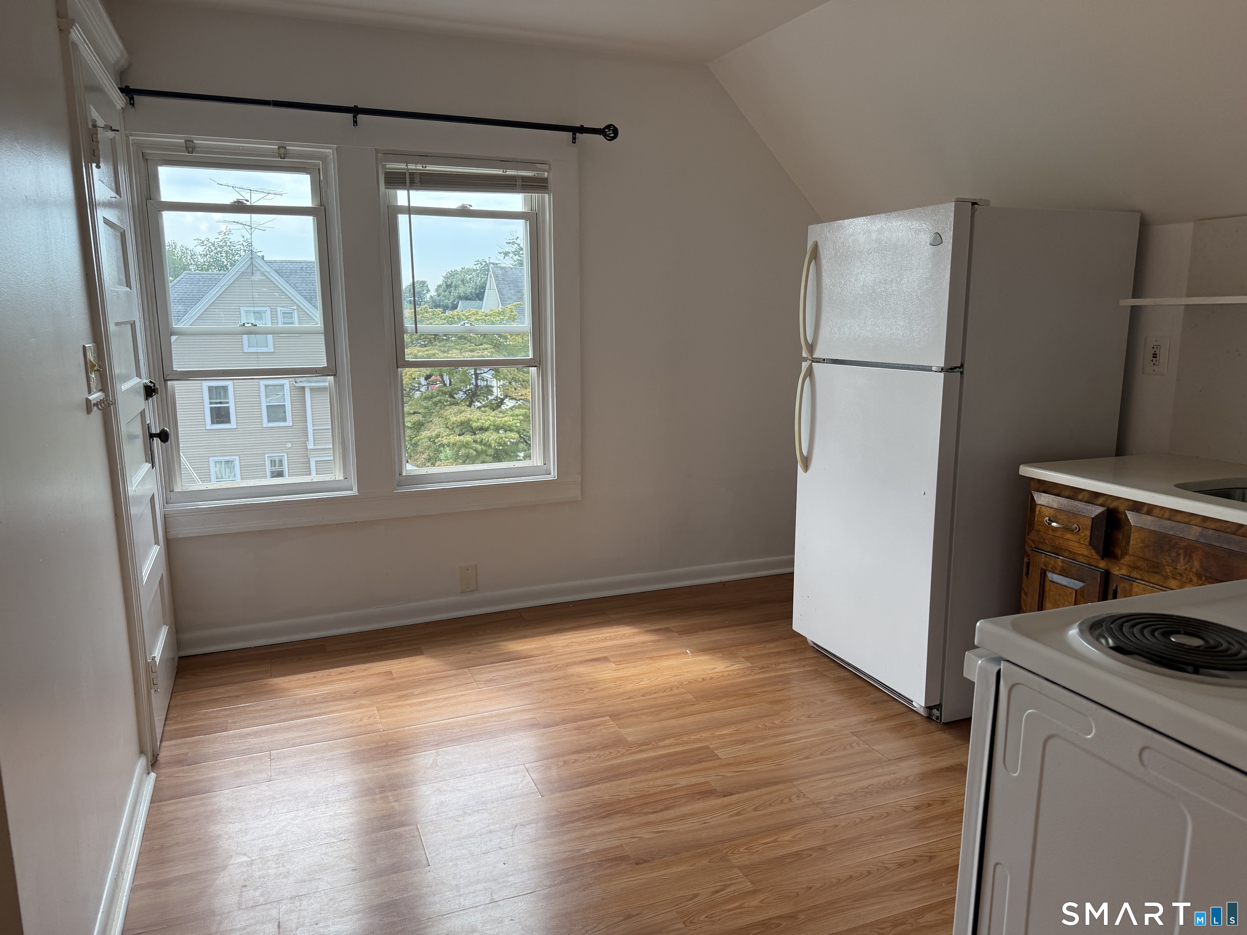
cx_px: 624
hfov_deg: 71.6
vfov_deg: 56.8
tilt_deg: -8.7
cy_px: 468
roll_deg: +0.3
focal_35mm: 24
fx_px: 865
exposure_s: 1/517
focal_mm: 6.76
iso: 100
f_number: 1.78
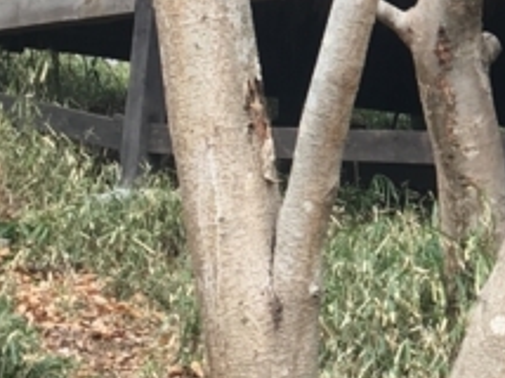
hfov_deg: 13.2
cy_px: -97
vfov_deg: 10.4
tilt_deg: +11.2
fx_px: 2026
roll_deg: -0.6
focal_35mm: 139
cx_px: 819
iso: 25
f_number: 2.2
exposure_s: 1/120
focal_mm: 4.15
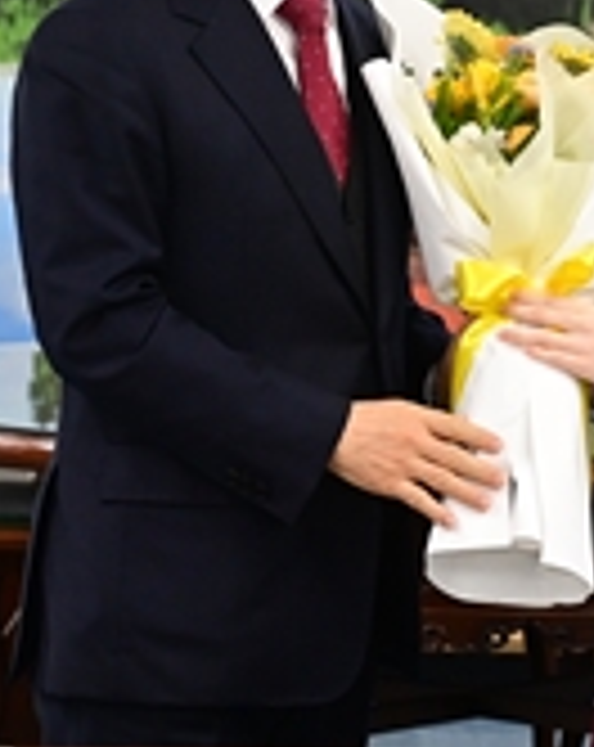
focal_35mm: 255
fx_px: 5624
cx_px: 428
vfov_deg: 7.6
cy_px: 162
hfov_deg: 6.0
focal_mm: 75
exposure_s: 1/250
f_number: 5.6
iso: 4000
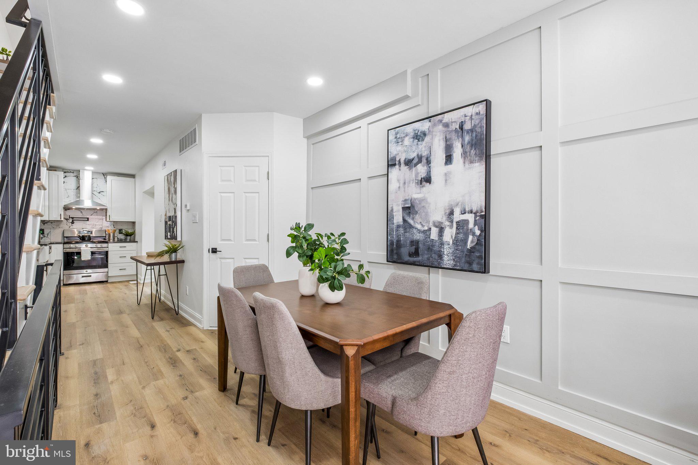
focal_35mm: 15
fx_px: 291
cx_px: 349
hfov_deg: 100.4
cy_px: 232
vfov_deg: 77.3
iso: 250
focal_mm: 10
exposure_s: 1/9
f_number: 8
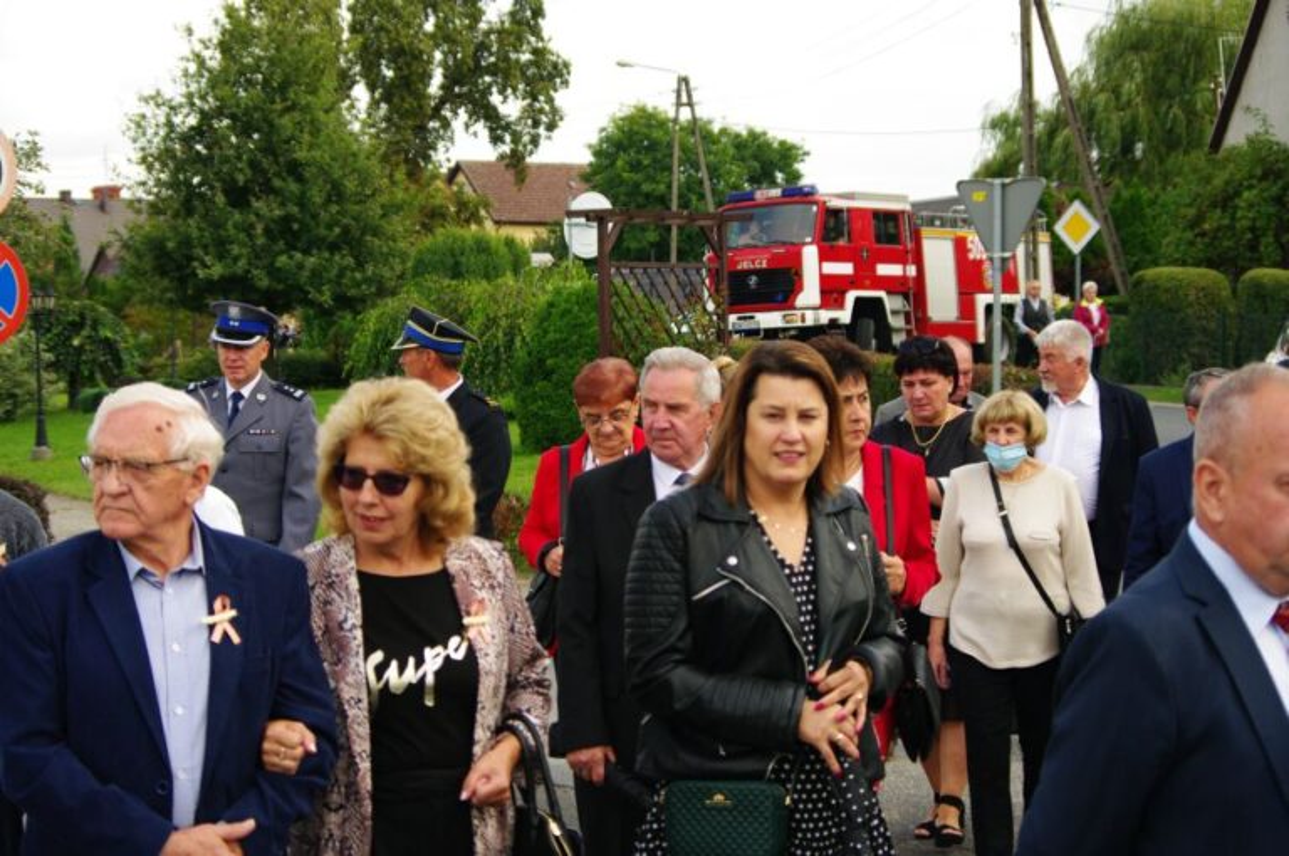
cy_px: 428
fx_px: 2682
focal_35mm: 75
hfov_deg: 27.0
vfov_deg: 18.1
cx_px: 644
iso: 280
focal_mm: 50
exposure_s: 1/350
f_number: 5.6
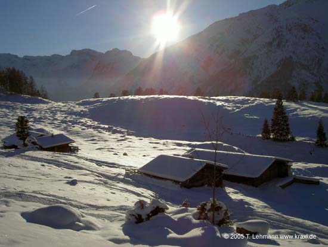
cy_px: 124
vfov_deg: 36.8
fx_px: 370
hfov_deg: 47.8
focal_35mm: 39
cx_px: 164
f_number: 4.7
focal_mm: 8
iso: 100
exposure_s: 1/2000
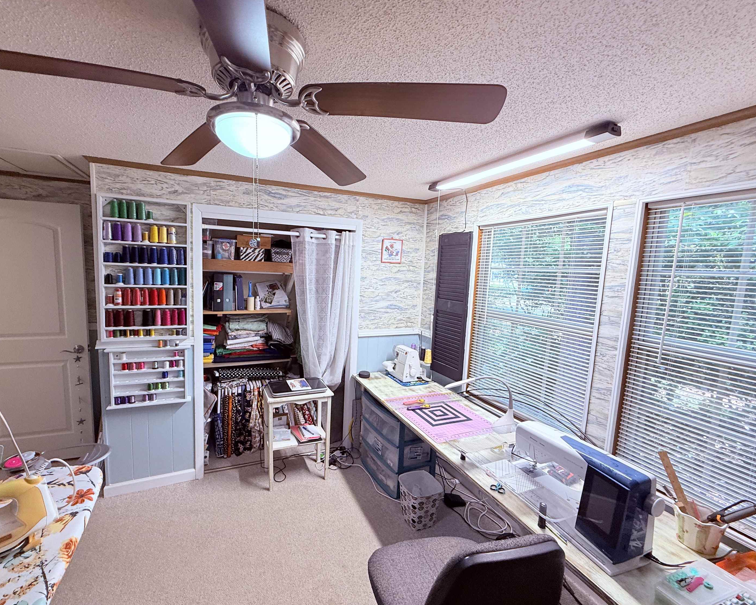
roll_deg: -1.5
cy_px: 304
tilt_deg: -4.5
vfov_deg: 84.0
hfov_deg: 96.5
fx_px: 336
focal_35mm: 15
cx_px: 343
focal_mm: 2.22
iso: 80
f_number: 2.2
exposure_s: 1/120
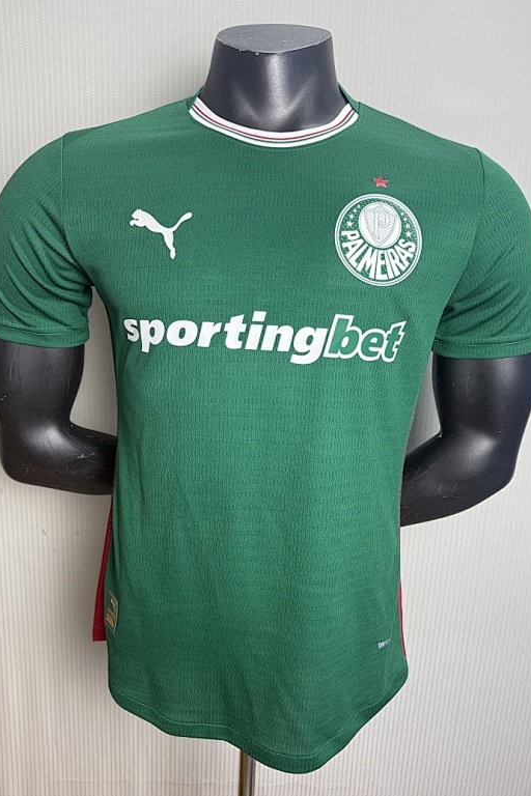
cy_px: 405
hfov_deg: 49.5
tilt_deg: -11.7
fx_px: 575
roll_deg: -1.6
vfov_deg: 69.4
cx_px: 273
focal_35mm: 26
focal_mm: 6.76
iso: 200
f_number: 1.78
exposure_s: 1/100
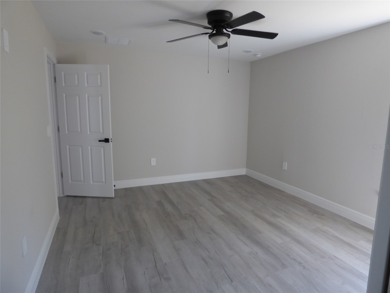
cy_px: 146
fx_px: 225
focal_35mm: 20
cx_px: 195
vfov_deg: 66.0
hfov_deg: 81.7
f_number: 2.8
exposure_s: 1/60
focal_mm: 3.58
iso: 250
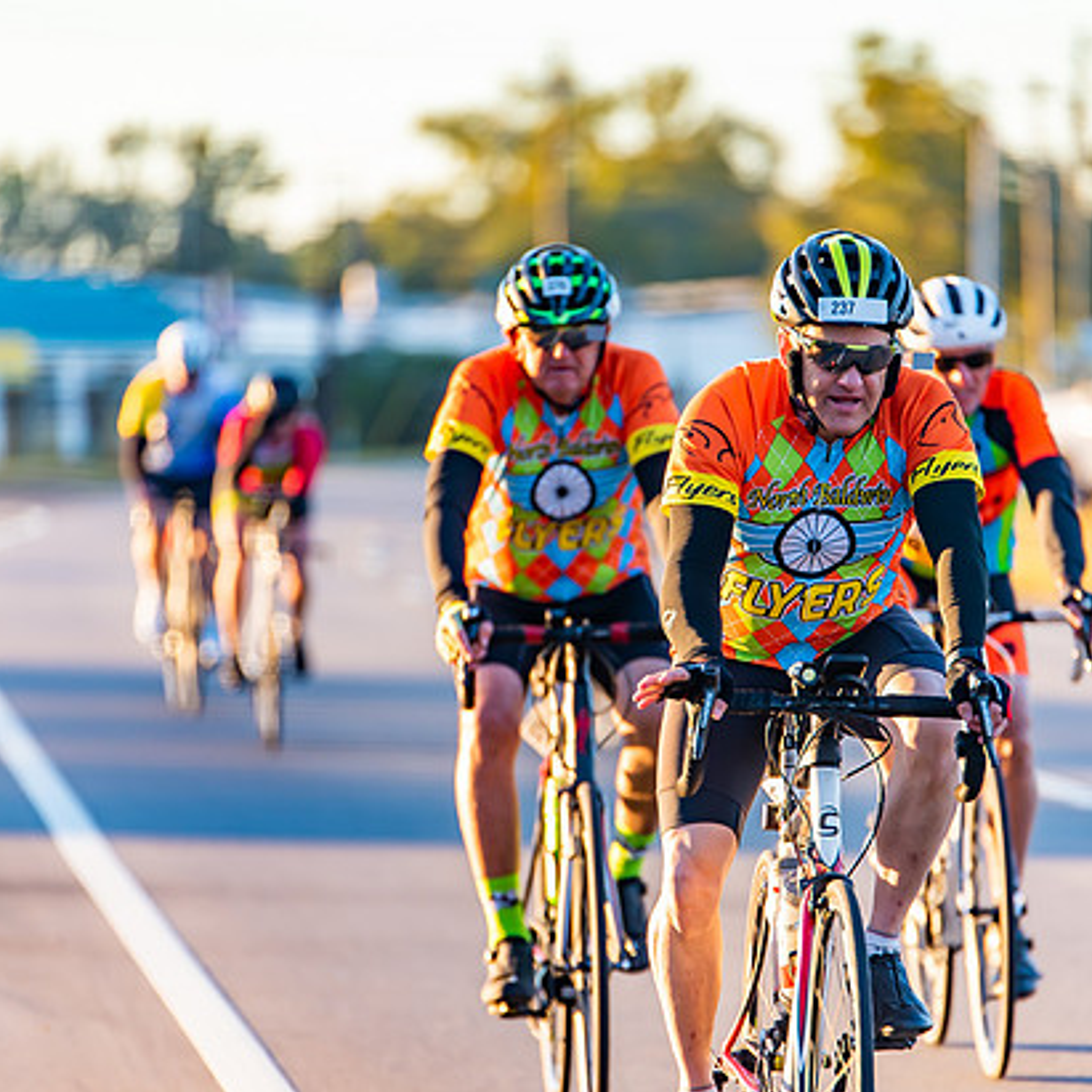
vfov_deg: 6.3
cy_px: 518
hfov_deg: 6.3
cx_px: 623
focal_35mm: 279
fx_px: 9958
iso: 250
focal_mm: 200
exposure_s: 1/500
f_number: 2.8
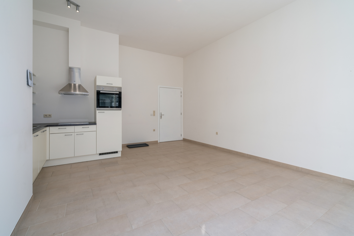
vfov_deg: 73.8
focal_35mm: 16
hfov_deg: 96.7
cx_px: 177
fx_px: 157
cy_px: 118
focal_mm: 16
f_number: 11
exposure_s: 1/60
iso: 250
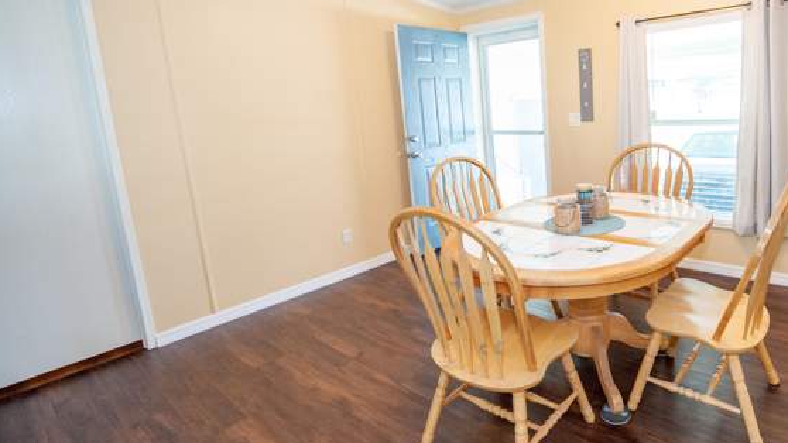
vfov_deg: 53.1
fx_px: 439
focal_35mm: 21
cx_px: 535
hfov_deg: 80.6
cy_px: 172
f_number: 3.2
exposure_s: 1/250
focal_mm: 14
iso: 1250
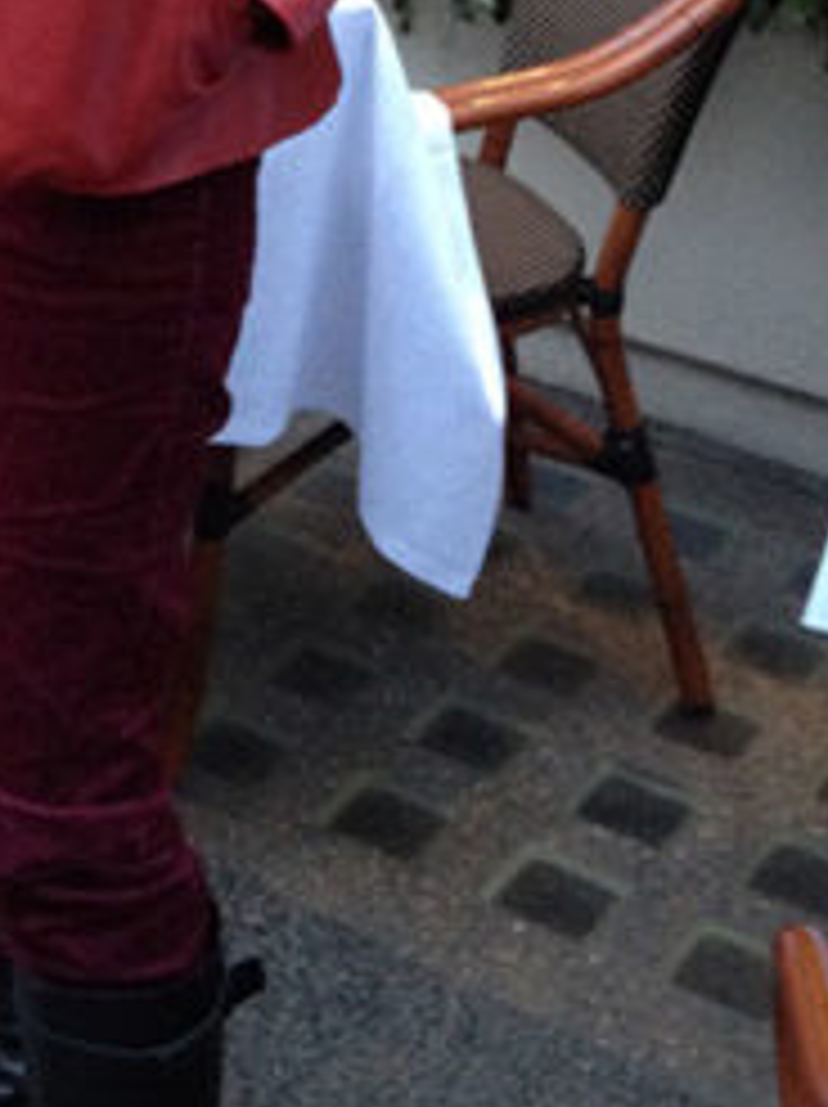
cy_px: -119
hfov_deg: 15.5
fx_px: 2971
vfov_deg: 20.1
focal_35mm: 93
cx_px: -72
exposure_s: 1/20
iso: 250
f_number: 2.4
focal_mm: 4.28
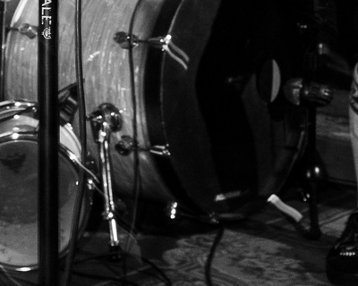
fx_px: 1134
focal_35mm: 107
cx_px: 28
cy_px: -329
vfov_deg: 12.3
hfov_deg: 17.6
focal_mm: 17
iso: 500
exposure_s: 1/15
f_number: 5
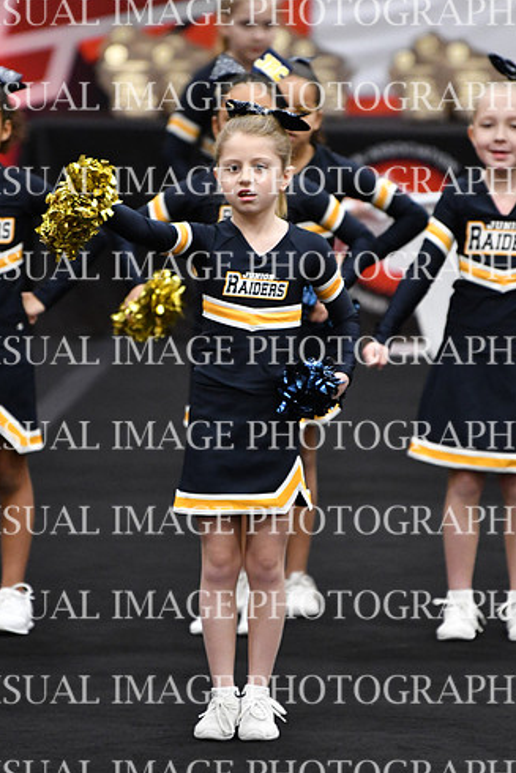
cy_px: 393
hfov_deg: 3.9
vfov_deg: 5.8
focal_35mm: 355
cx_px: 236
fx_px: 7627
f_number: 2.8
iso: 5000
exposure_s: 1/800
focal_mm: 200
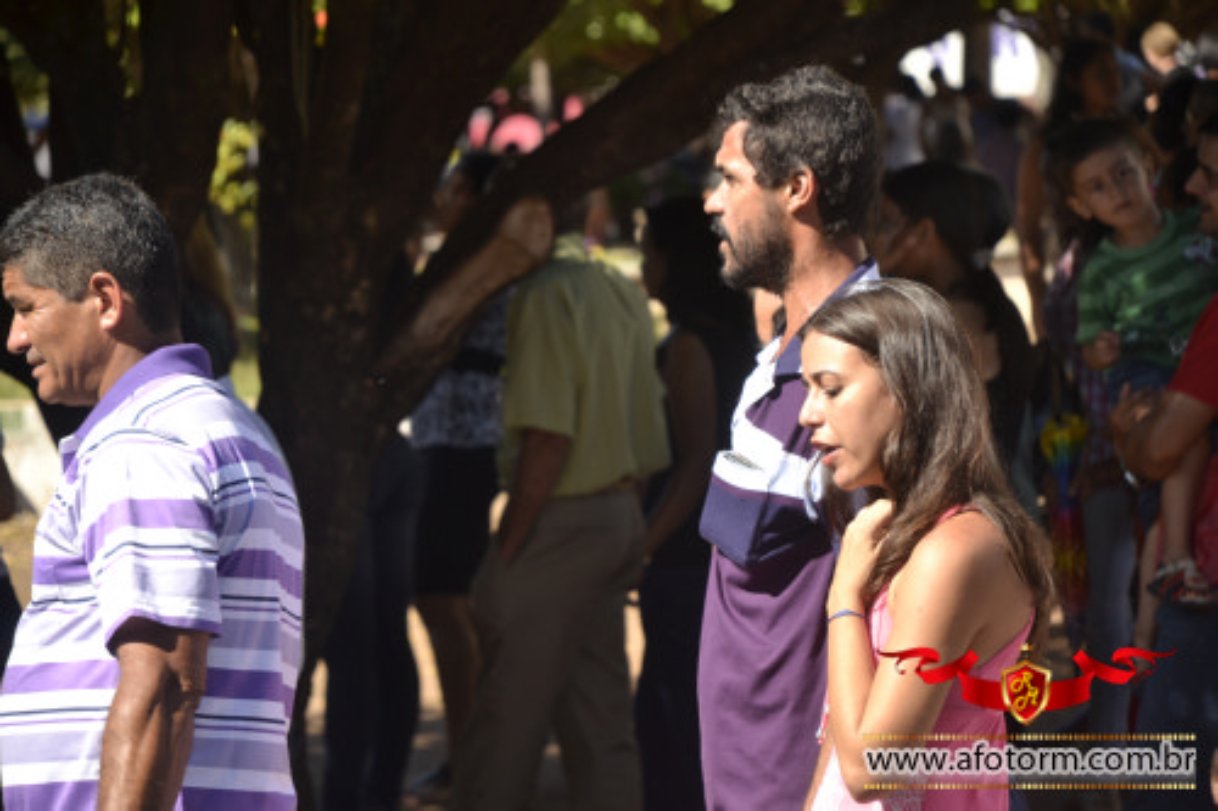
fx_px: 6849
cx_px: 609
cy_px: 406
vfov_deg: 6.8
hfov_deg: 10.2
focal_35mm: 202
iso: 100
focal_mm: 135
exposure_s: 1/200
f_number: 6.3
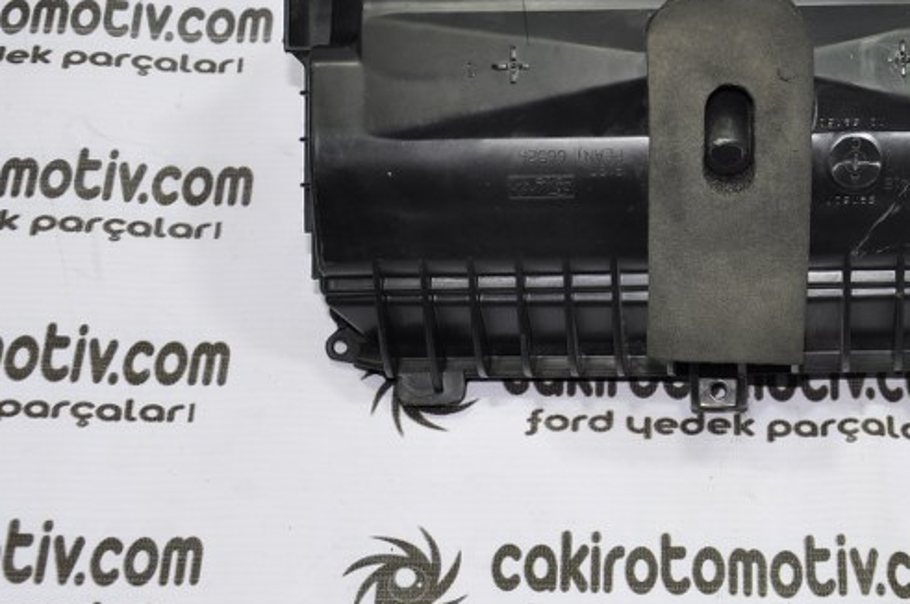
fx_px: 2221
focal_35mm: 88
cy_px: 200
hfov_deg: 22.8
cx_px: 732
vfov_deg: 15.5
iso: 200
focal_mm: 32
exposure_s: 1/40
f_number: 4.5
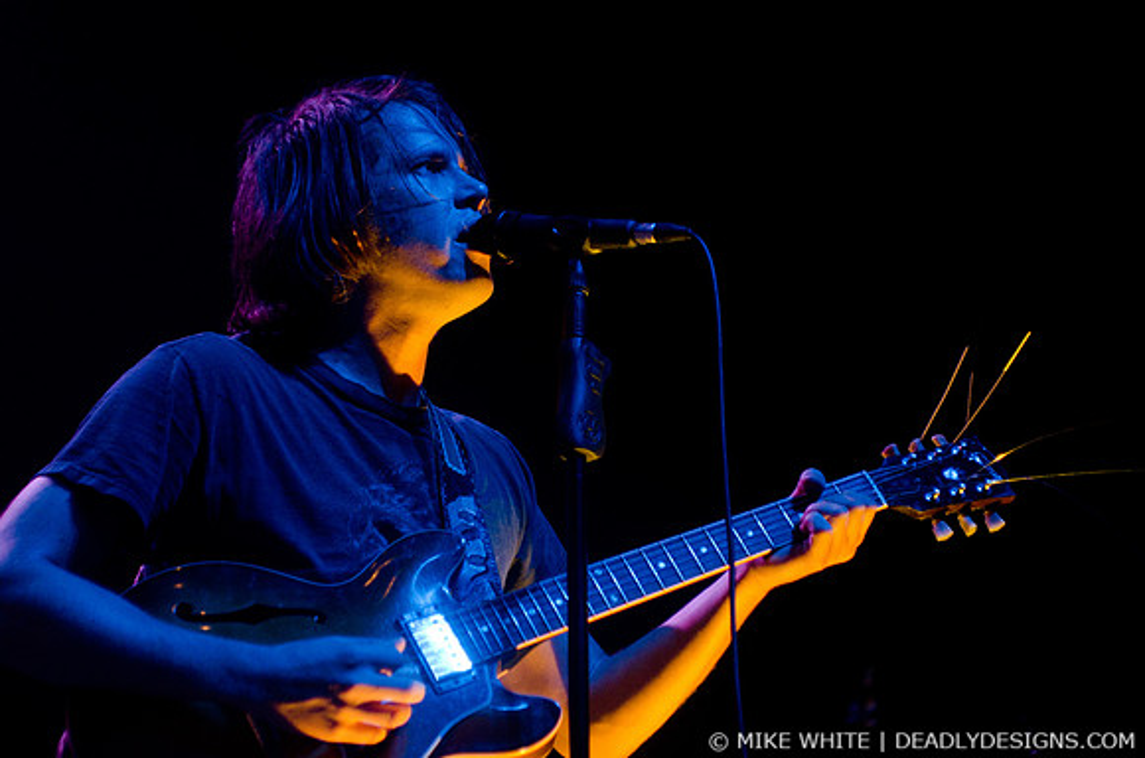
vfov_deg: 13.0
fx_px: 3332
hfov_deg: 19.5
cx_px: 572
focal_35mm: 105
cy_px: 379
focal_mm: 70
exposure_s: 1/80
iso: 1000
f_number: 2.8
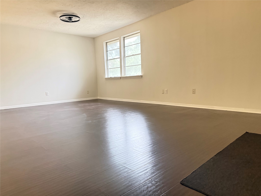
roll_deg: +2.1
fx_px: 181
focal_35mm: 24
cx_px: 130
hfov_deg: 71.6
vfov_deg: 56.8
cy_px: 98
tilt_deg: -5.0
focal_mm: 6.76
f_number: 1.78
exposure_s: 1/30
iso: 800
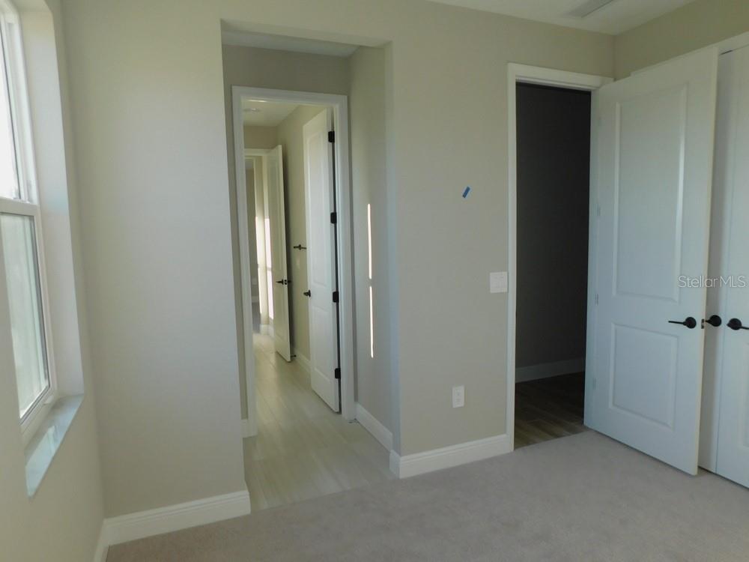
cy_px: 281
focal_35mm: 23
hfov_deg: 73.9
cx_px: 374
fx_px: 498
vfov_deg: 58.9
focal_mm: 4
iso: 125
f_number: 3
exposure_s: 1/160
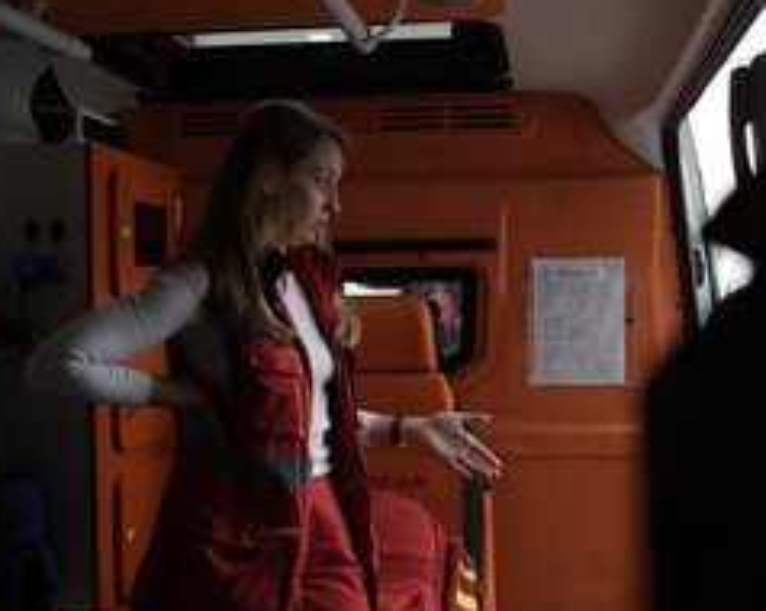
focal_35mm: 49
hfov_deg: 38.1
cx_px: 393
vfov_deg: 30.7
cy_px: 362
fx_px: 1110
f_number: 2.8
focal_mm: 31
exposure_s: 1/125
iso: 640
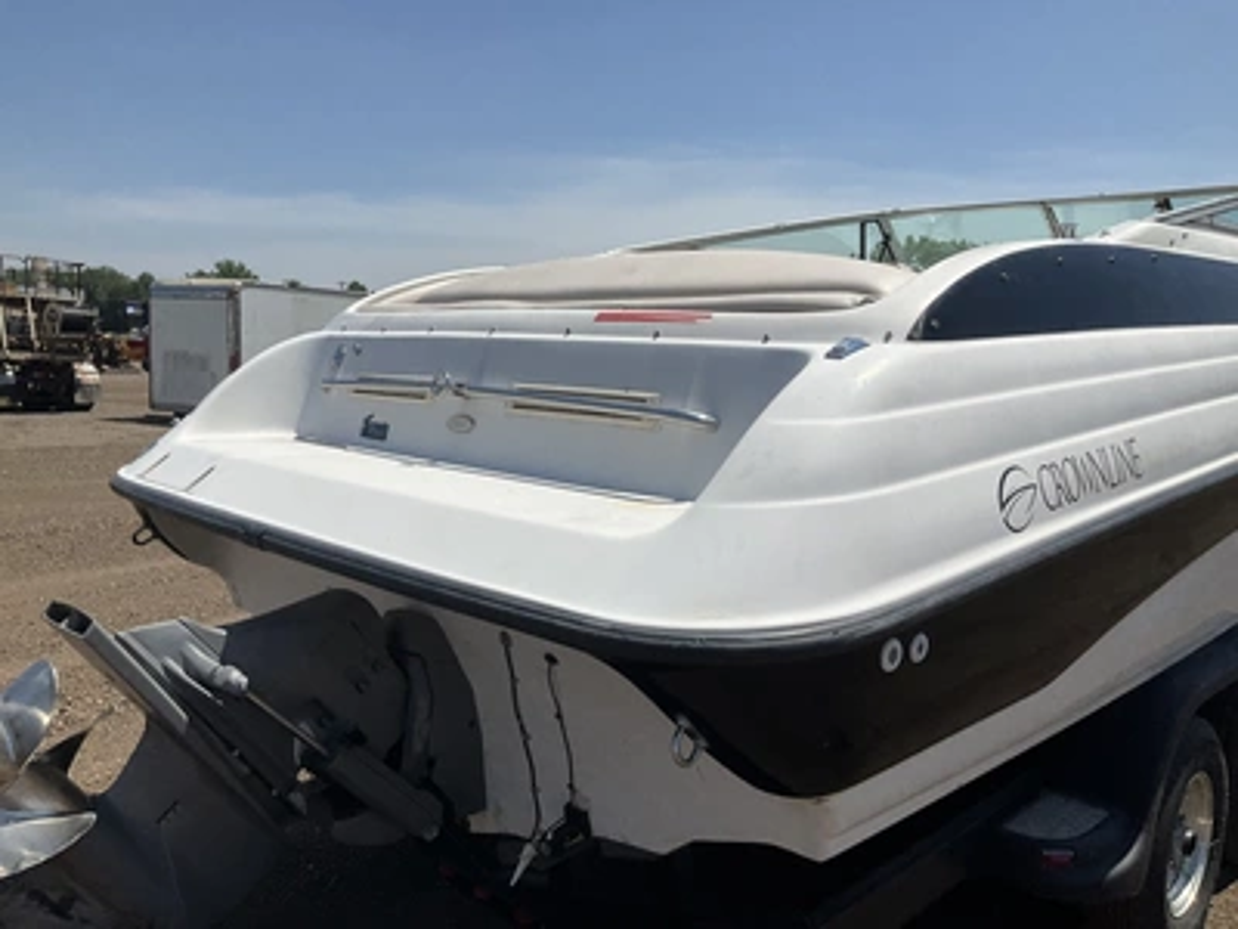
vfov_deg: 48.2
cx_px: 619
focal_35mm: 29
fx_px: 1037
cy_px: 464
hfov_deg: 61.7
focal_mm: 3
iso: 25
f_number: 1.8
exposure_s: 1/3534
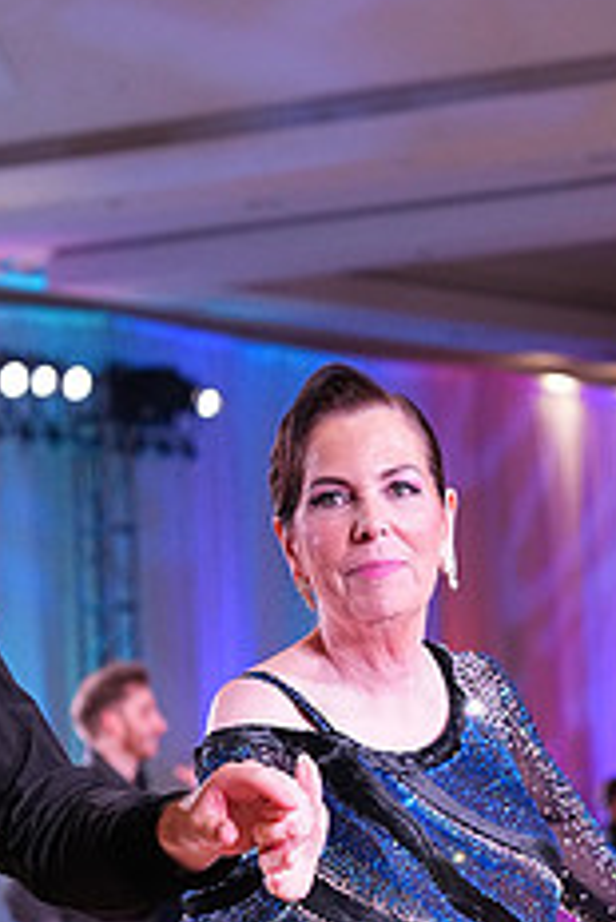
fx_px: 4741
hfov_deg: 7.4
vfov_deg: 10.9
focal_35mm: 185
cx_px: 77
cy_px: 1121
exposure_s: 1/400
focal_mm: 74
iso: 3200
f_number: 4.5
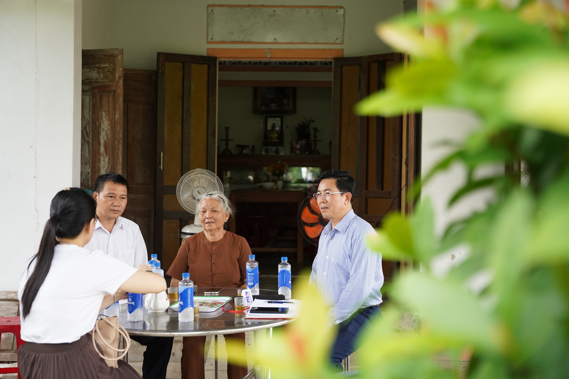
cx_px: 284
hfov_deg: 41.1
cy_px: 190
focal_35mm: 48
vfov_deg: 28.1
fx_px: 759
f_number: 2.8
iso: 2500
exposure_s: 1/2000
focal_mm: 48
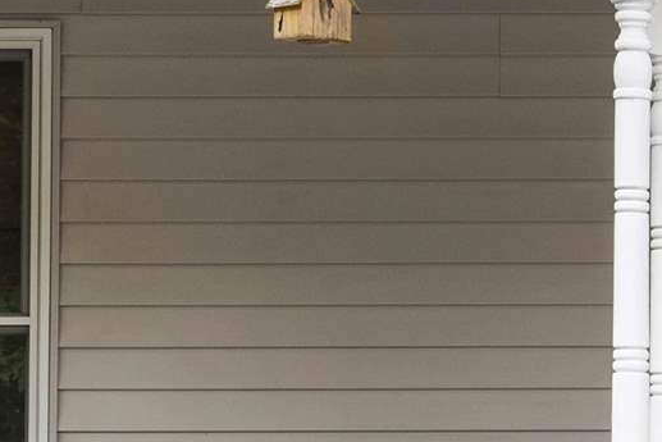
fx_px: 3826
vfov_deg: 6.6
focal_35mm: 208
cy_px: 382
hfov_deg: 9.6
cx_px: 1044
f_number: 8
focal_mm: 35
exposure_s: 1/40
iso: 640
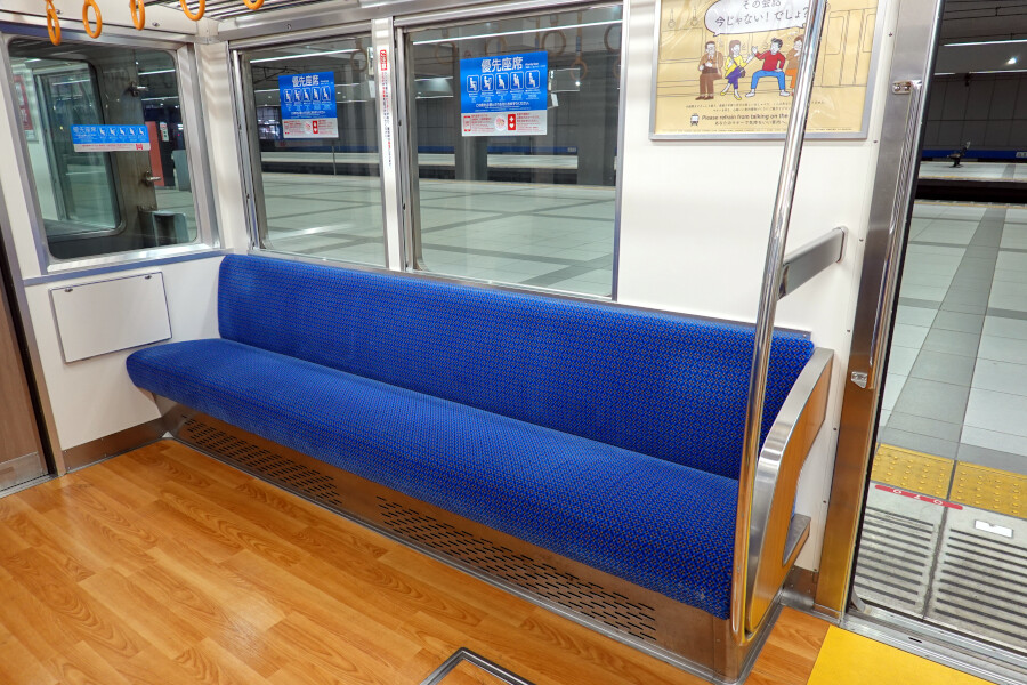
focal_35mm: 24
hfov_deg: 73.7
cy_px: 342
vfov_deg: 53.1
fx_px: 685
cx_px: 514
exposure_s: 1/30
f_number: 2.8
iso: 250
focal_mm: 9
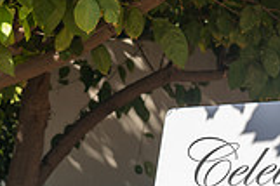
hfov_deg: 13.3
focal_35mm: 155
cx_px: 146
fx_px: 1204
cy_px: 317
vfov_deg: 8.5
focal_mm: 43
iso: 100
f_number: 5.6
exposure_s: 1/400
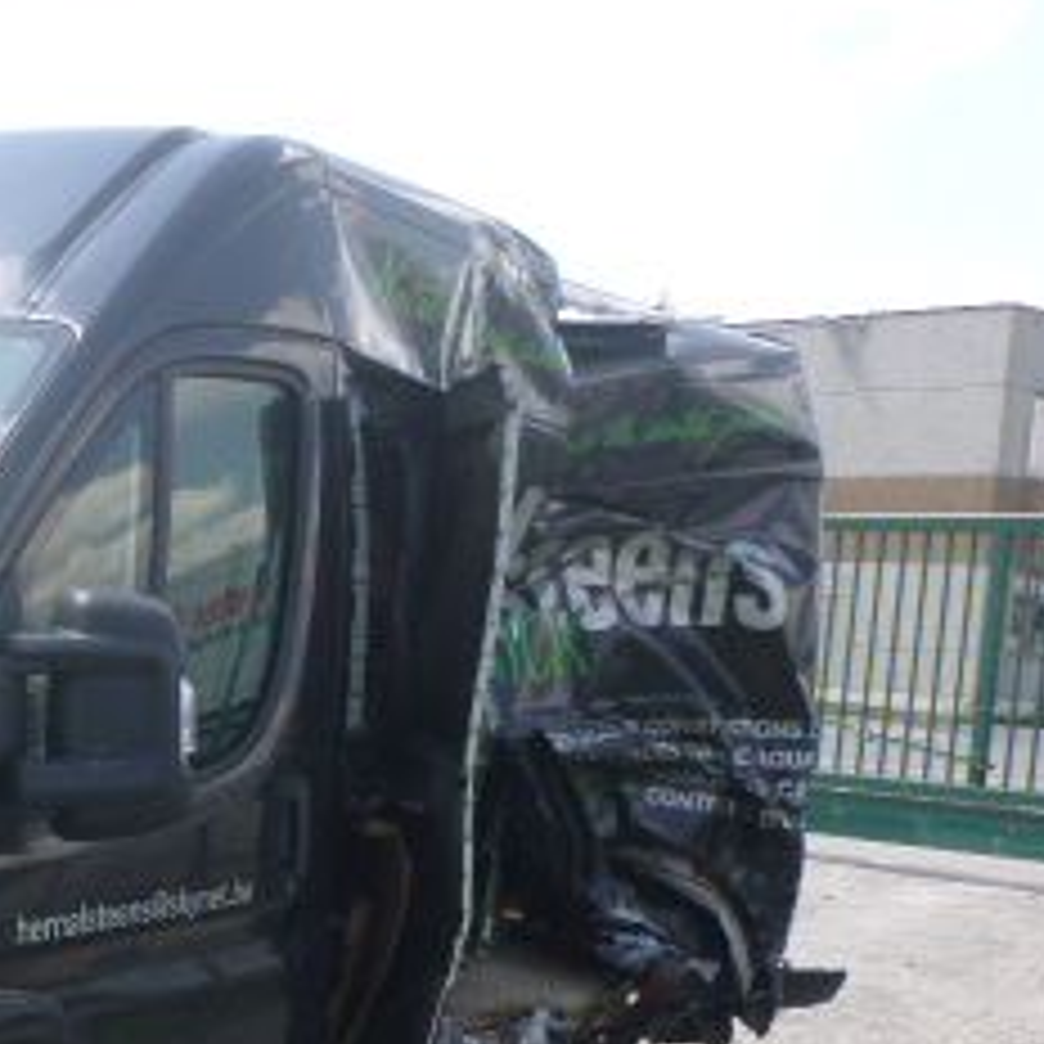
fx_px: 2081
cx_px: -369
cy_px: 801
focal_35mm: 61
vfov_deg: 27.7
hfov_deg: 24.1
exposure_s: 1/200
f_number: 3.9
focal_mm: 4.5
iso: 100
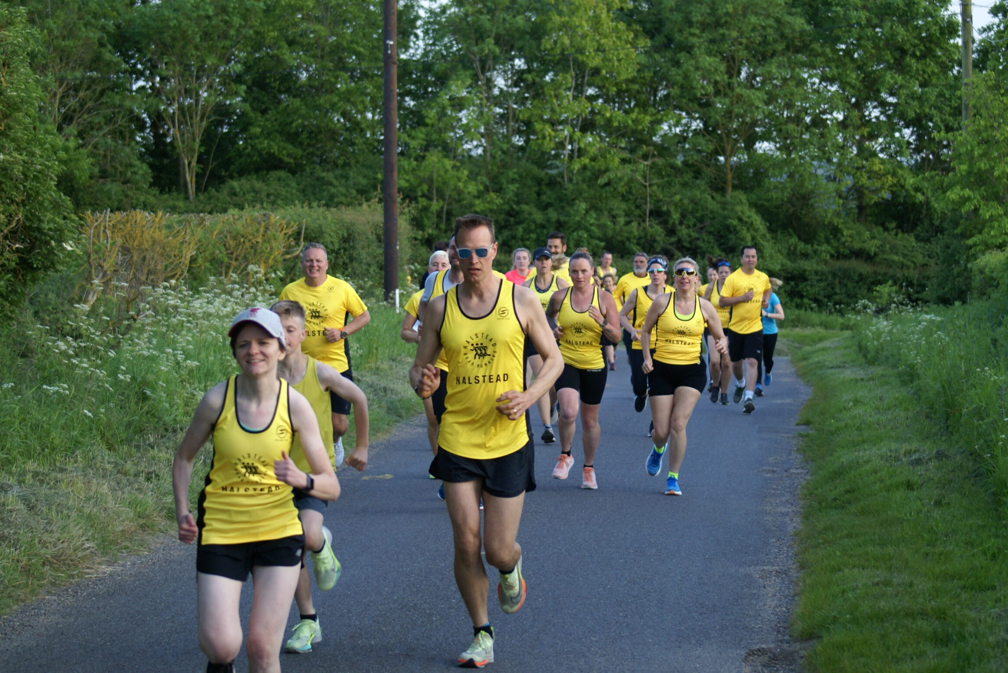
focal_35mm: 125
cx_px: 542
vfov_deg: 11.0
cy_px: 332
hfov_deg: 16.4
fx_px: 3490
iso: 250
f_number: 4.5
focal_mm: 75
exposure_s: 1/250
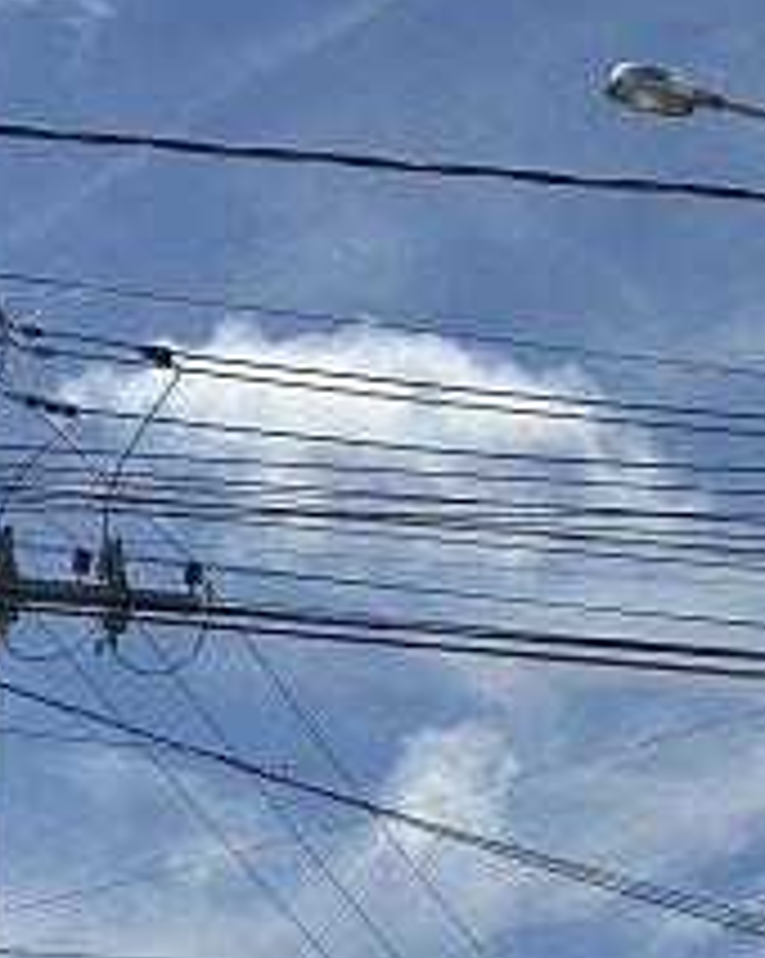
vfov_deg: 12.3
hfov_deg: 9.5
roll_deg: +1.2
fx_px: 4365
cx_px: 1368
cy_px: 1131
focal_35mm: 154
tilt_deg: +9.7
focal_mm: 6.86
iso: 64
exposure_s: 1/15873
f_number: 1.78
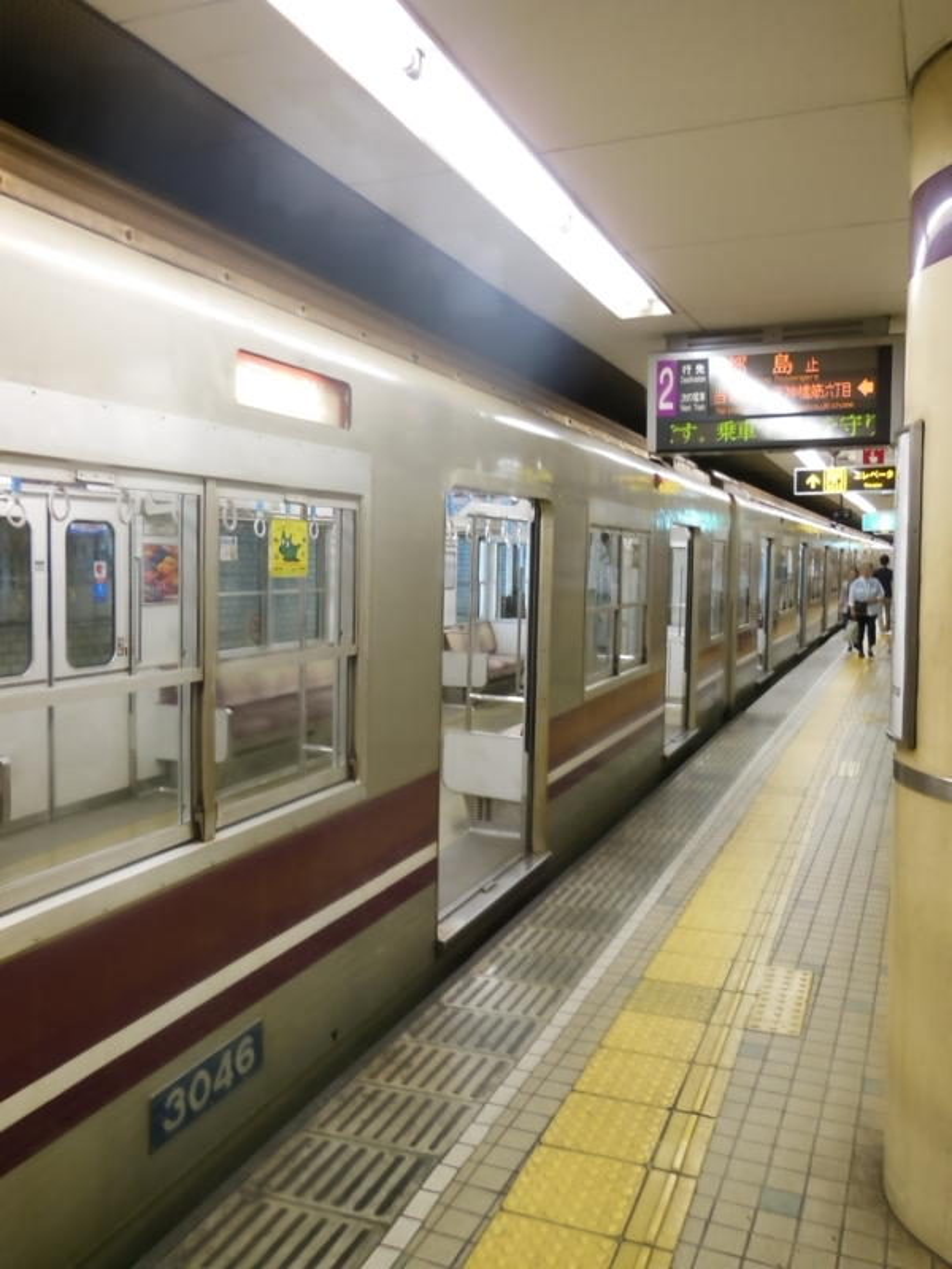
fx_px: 1063
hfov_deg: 48.2
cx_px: 476
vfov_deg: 61.7
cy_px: 634
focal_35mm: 29
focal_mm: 5.2
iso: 400
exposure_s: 1/25
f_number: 3.7
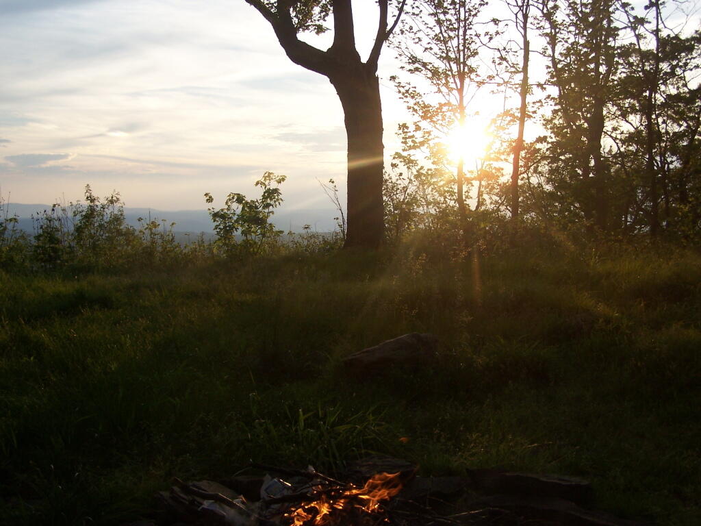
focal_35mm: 40
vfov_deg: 36.0
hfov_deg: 46.8
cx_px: 350
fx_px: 810
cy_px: 263
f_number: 2.8
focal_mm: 6.7
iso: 100
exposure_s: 1/640
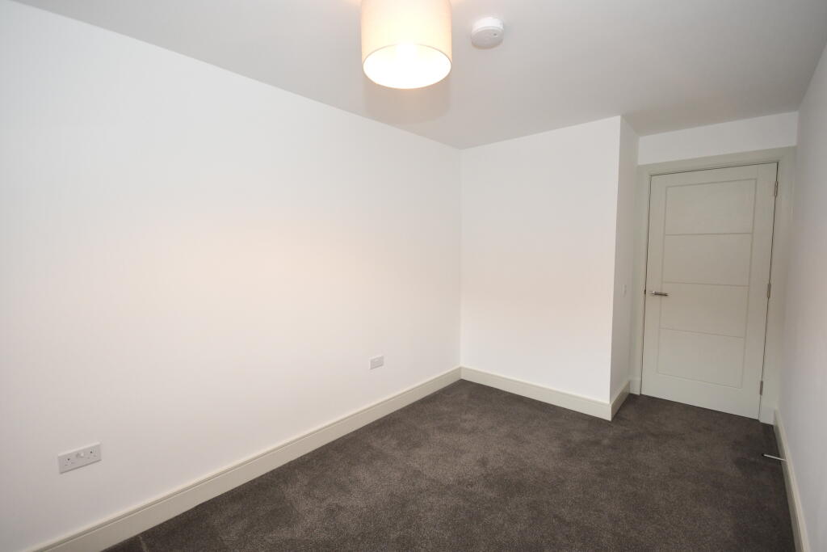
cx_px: 414
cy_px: 276
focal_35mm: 15
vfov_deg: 77.3
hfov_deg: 100.4
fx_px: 345
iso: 1000
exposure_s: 1/60
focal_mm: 10
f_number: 4
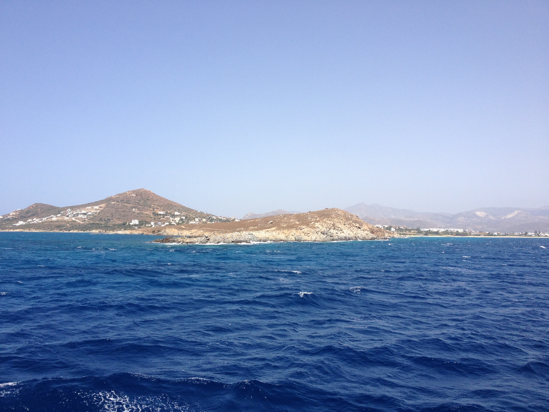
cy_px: 206
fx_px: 555
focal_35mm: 35
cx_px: 274
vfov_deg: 40.7
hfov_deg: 52.6
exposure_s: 1/1727
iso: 50
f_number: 2.4
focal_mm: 4.28
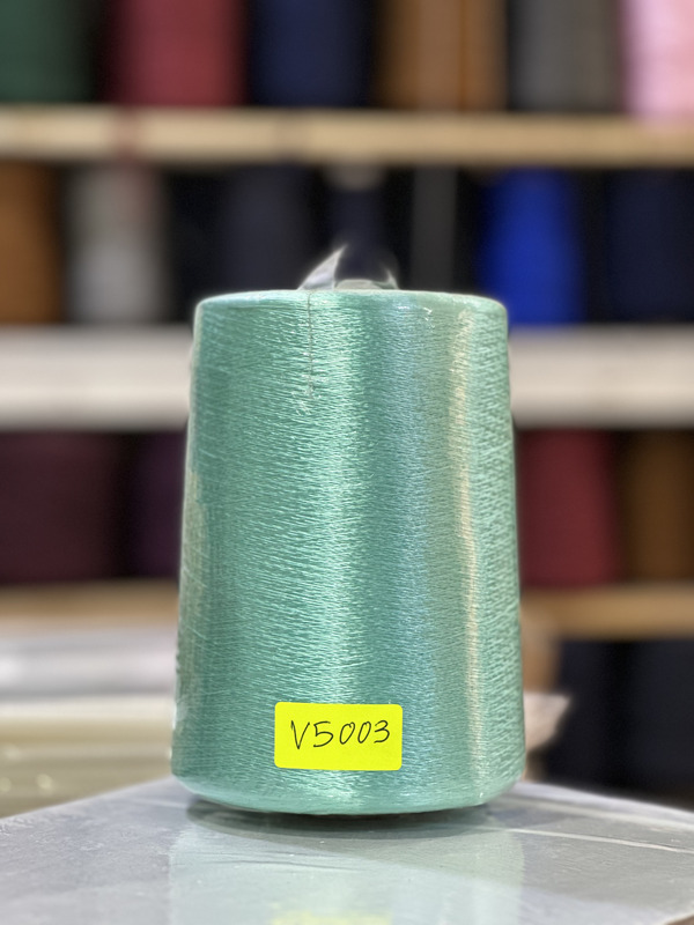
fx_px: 2058
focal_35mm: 77
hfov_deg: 19.1
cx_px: 347
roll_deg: -0.4
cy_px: 462
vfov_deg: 25.3
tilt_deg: -1.4
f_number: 2.8
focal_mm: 9
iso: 160
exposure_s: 1/33
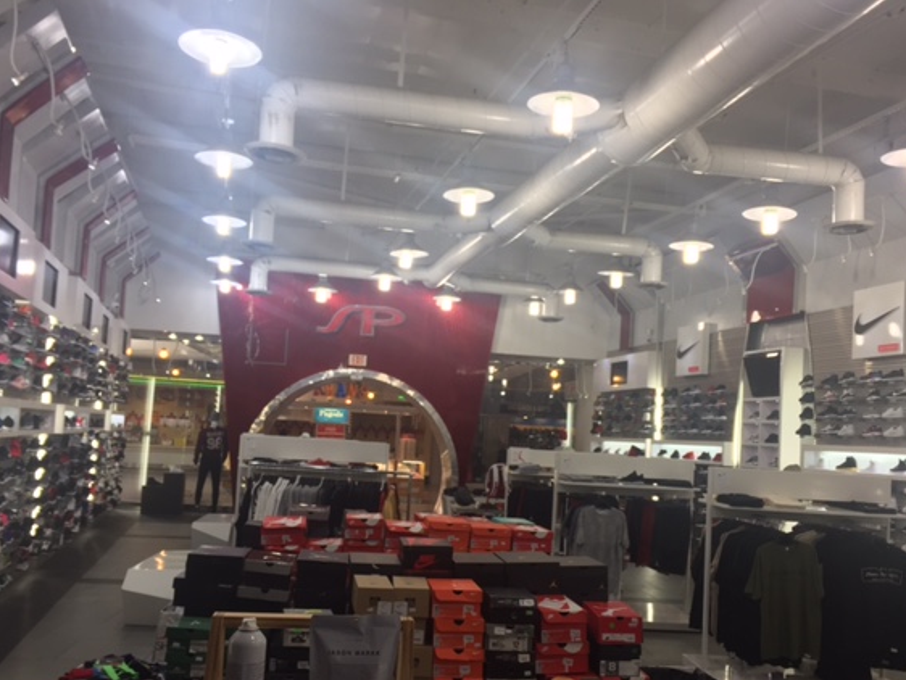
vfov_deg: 42.9
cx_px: 461
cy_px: 385
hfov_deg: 55.3
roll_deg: -3.6
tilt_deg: +2.2
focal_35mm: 33
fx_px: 864
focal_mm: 4.15
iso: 40
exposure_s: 1/60
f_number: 2.2
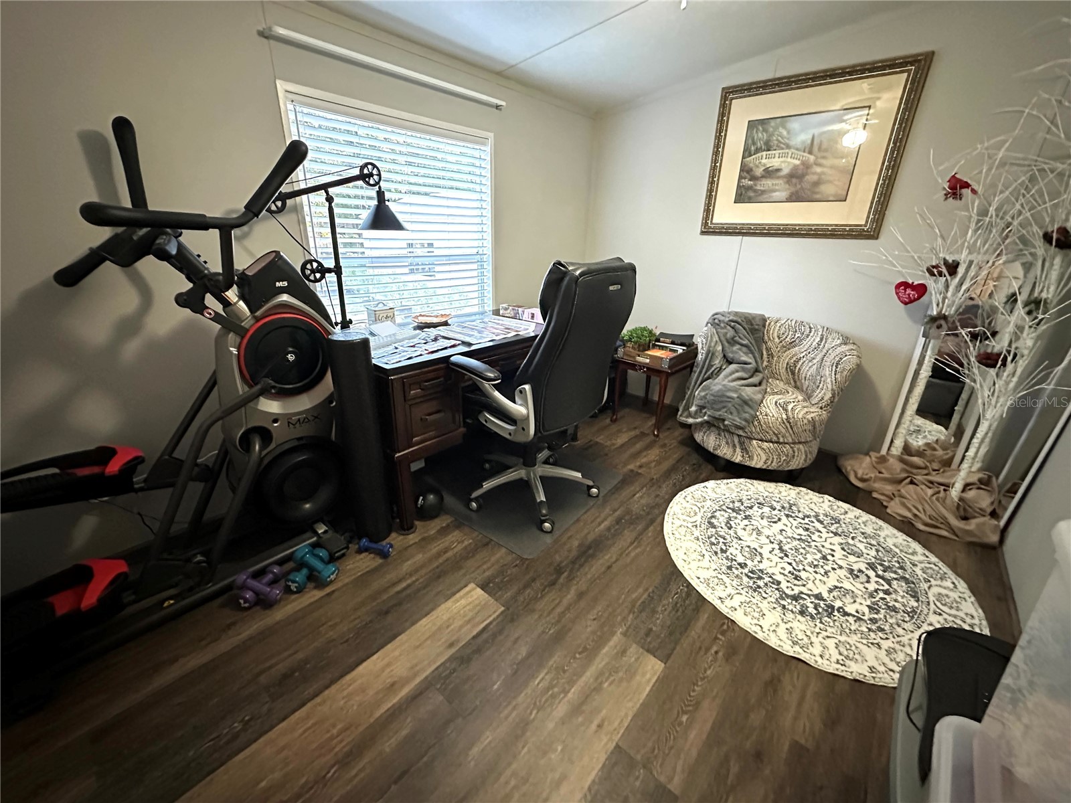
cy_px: 402
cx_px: 536
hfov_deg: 102.1
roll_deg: -1.7
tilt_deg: -20.5
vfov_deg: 85.7
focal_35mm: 14
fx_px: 433
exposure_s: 1/40
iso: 1250
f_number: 2.2
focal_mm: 2.22
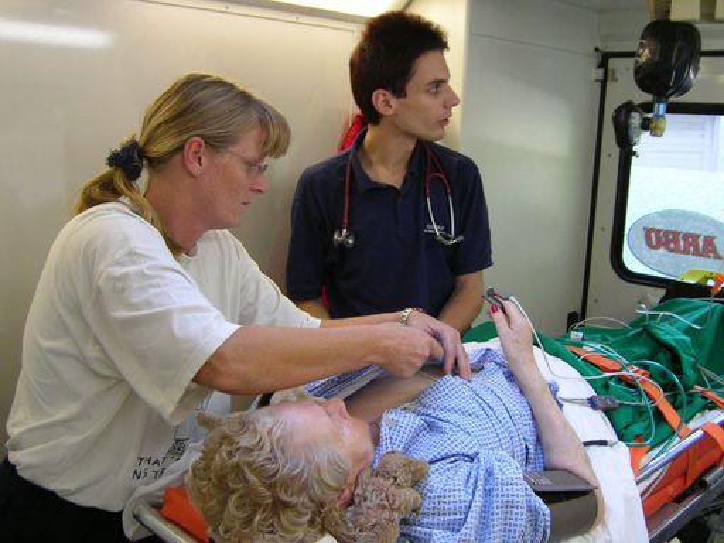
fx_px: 753
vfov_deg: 39.7
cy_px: 272
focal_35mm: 36
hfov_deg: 51.4
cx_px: 362
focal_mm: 5.6
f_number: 2.8
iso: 100
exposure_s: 1/44.6
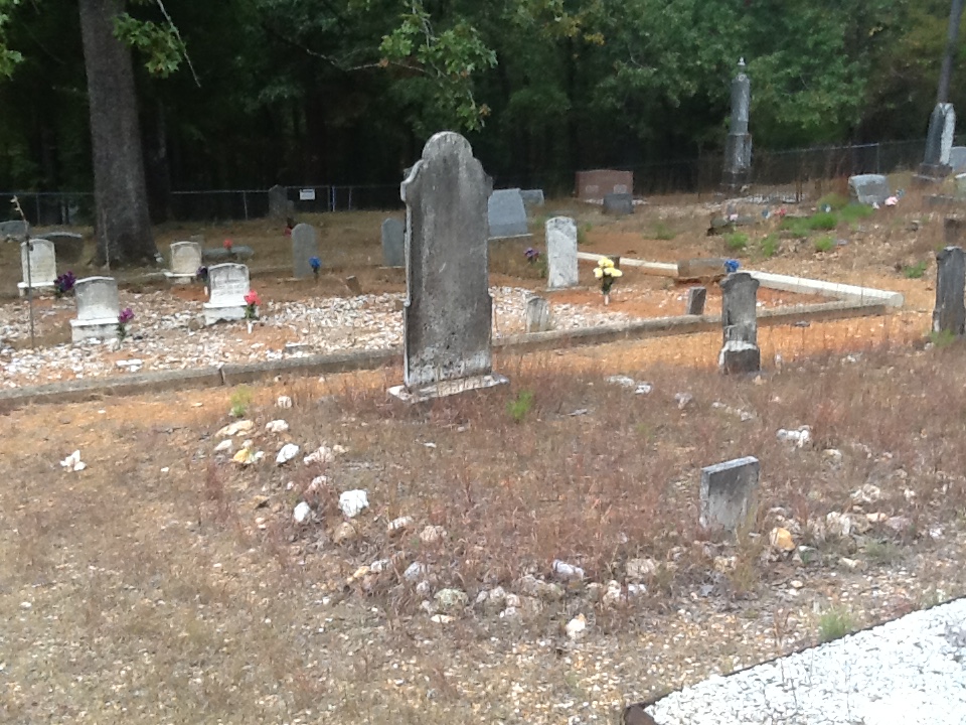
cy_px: 362
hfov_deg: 42.9
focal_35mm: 44
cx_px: 483
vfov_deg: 32.9
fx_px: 1228
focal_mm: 2.03
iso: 40
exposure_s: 1/120
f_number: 2.4
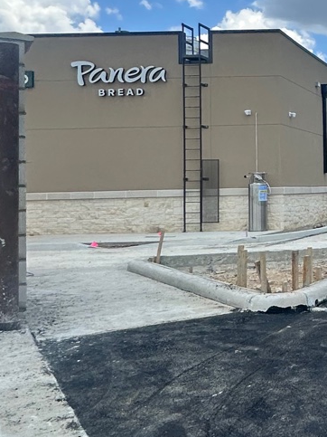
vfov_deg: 37.3
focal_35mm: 51
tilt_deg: +1.9
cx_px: 508
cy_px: 168
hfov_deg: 22.6
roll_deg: -1.3
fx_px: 643
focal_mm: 2.22
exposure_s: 1/2092
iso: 50
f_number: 2.2
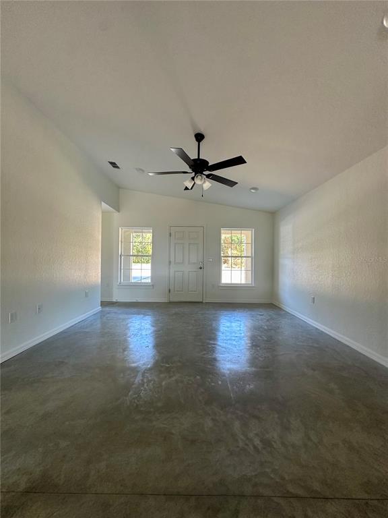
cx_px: 194
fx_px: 209
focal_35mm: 14
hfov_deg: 85.7
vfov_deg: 102.1
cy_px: 259
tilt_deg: +1.4
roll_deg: -1.2
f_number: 2.2
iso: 160
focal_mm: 2.22
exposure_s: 1/99
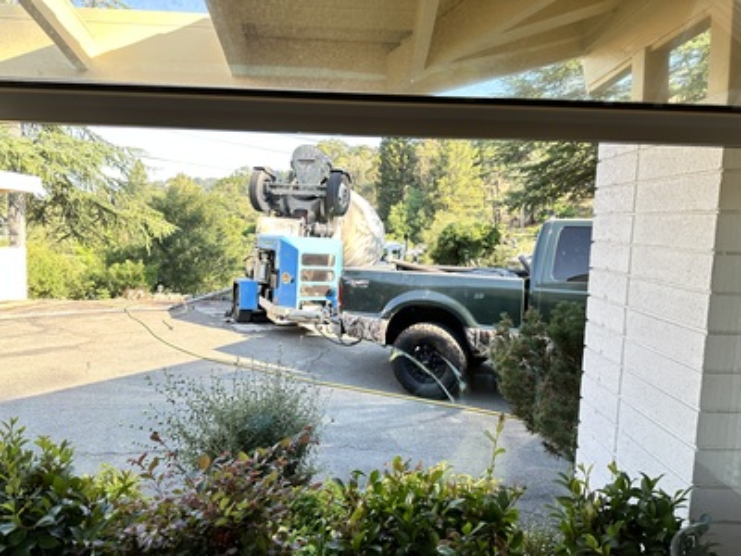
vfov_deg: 56.8
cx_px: 370
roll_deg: -1.6
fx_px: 514
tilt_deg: -6.1
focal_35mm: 24
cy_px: 278
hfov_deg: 71.6
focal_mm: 6.86
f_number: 1.78
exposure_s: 1/191
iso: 80
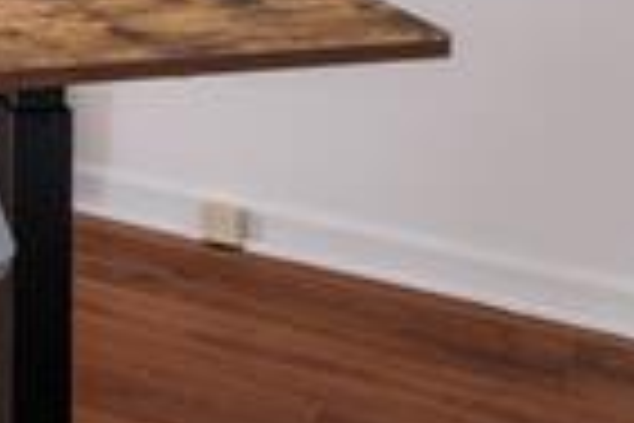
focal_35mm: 109
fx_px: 1919
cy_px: -549
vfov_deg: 10.9
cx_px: -463
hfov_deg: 16.2
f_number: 7.1
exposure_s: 1/250
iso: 800
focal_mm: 10
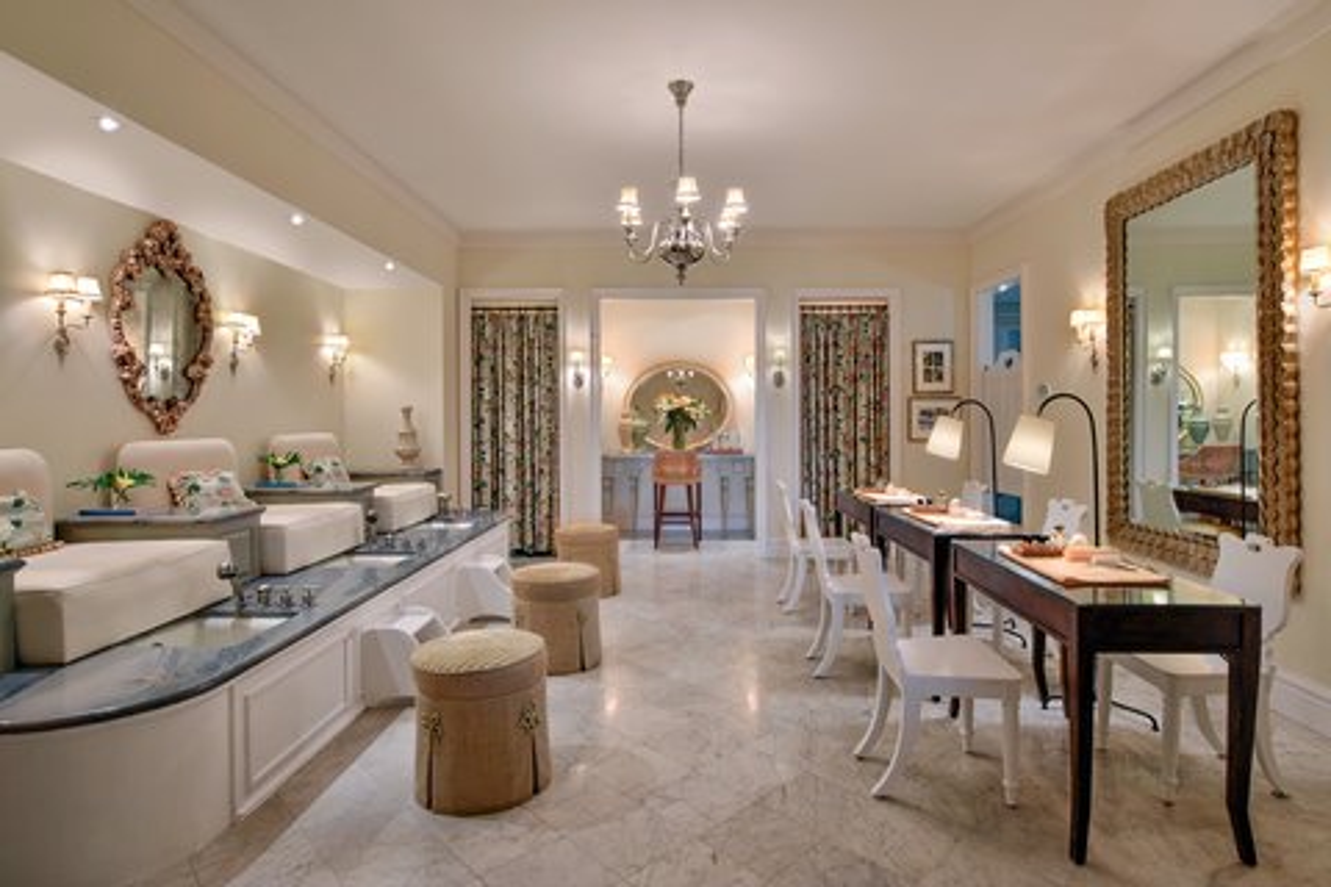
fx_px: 702
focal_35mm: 19
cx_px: 666
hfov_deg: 86.9
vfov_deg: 64.6
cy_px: 444
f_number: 16
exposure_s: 1/1.25
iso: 200
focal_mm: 19
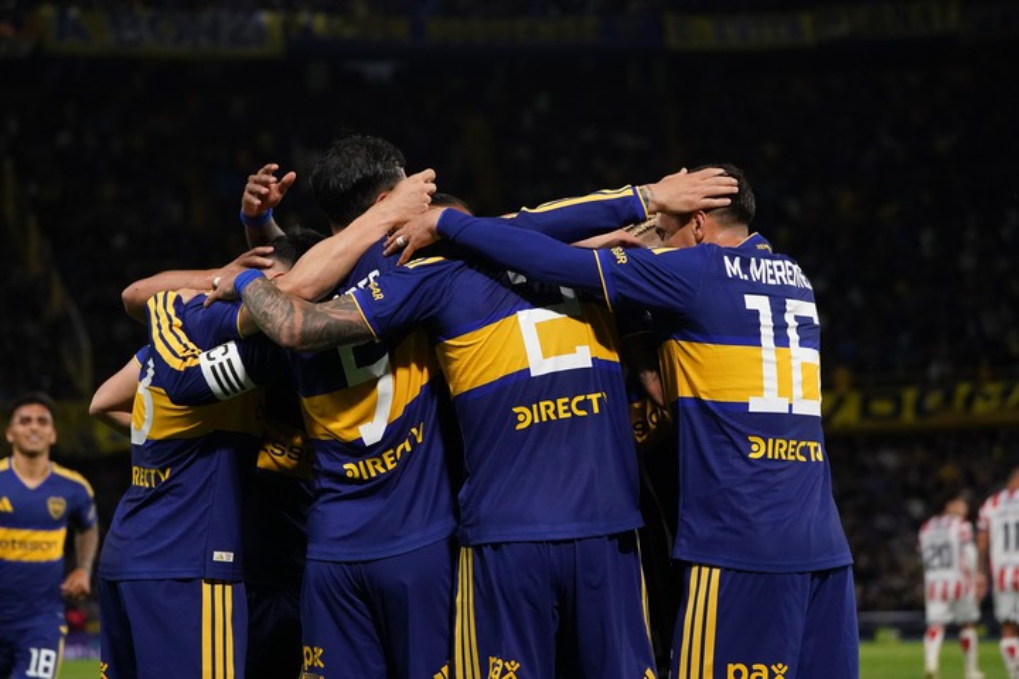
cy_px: 340
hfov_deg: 13.0
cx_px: 510
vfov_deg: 8.7
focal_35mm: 158
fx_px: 4472
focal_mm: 158
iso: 6400
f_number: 5.6
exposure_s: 1/2000
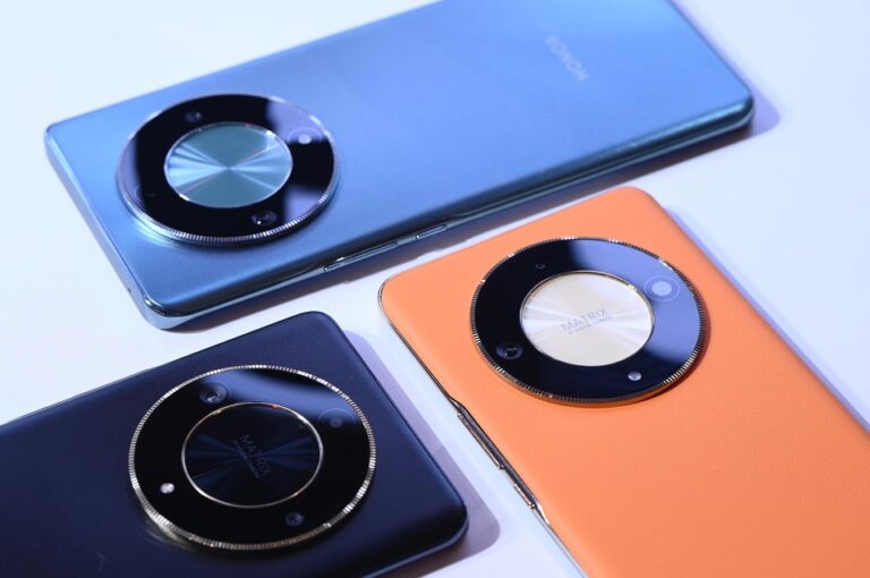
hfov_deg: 19.5
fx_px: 2534
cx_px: 435
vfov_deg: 13.0
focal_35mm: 105
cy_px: 289
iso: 1250
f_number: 10
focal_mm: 105
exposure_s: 1/125
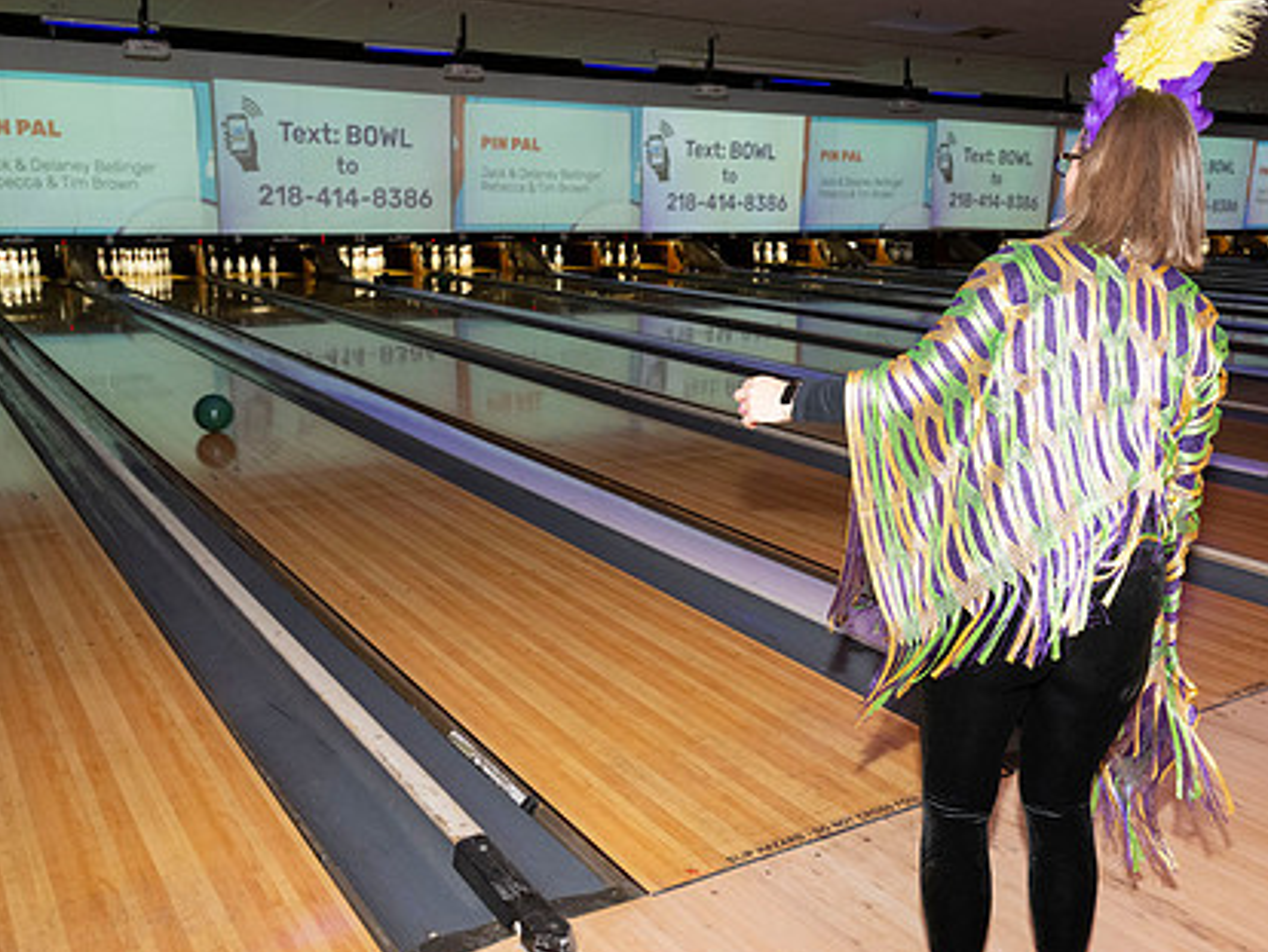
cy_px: 488
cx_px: 714
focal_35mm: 35
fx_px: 1283
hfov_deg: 52.5
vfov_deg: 40.7
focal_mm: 26
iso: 2000
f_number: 5.6
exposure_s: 1/100
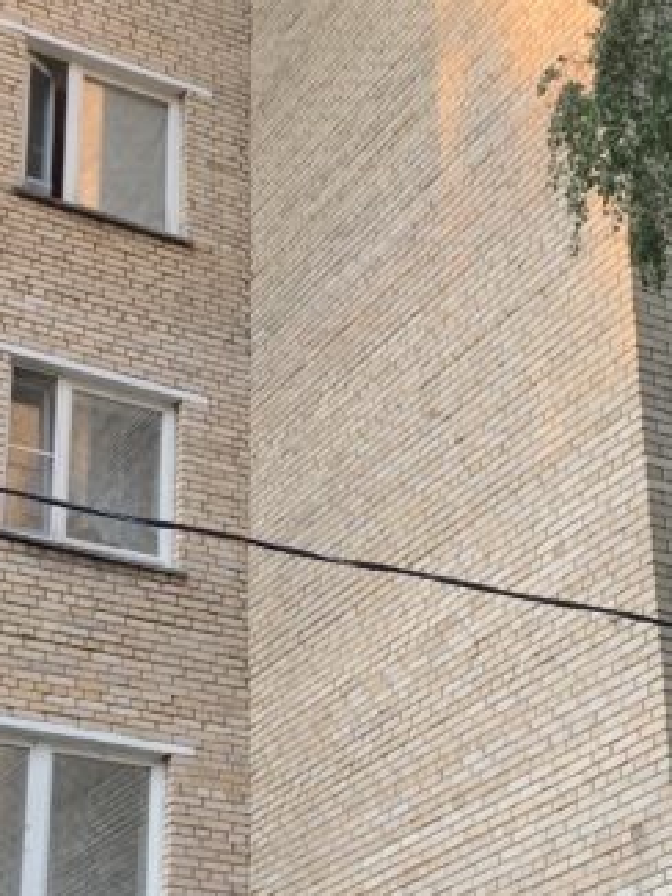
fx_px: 2121
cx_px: 441
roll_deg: +2.3
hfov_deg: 18.0
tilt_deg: +23.8
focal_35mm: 82
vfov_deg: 23.7
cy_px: 607
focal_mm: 4.25
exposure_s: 1/226
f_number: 1.8
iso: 25
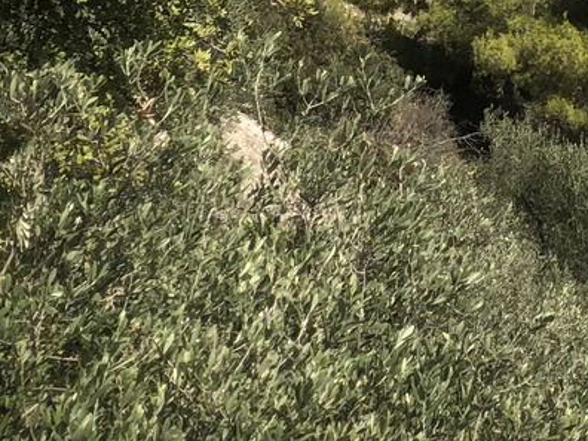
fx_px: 3567
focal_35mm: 210
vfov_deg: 6.9
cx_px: 1081
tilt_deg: -3.8
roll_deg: +1.7
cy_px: -353
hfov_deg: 9.0
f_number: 2.4
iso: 16
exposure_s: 1/1453
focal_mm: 6
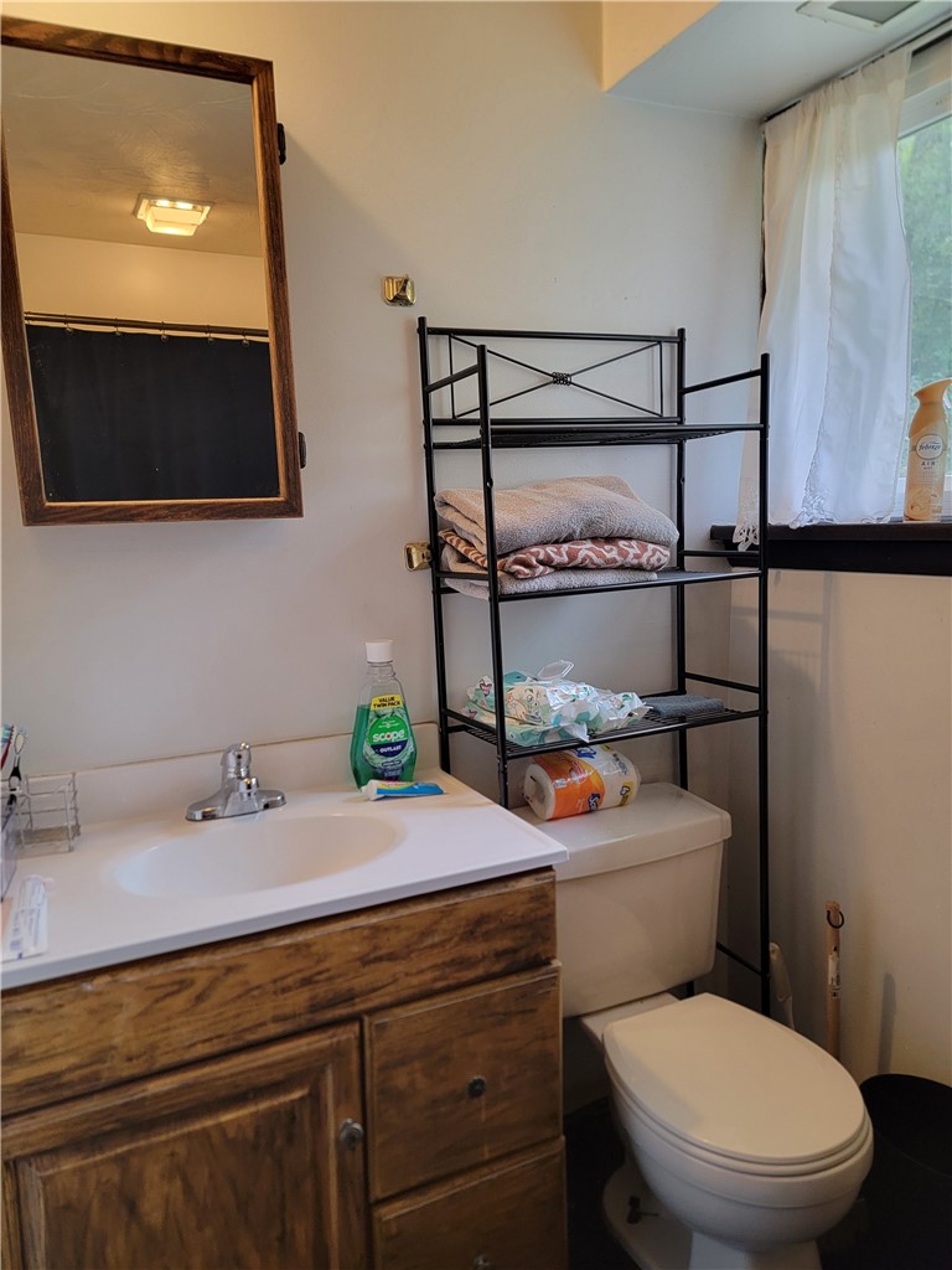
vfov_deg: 71.6
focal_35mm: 24
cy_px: 635
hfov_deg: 56.8
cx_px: 476
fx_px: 880
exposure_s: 1/120
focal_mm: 6.7
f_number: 1.8
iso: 250
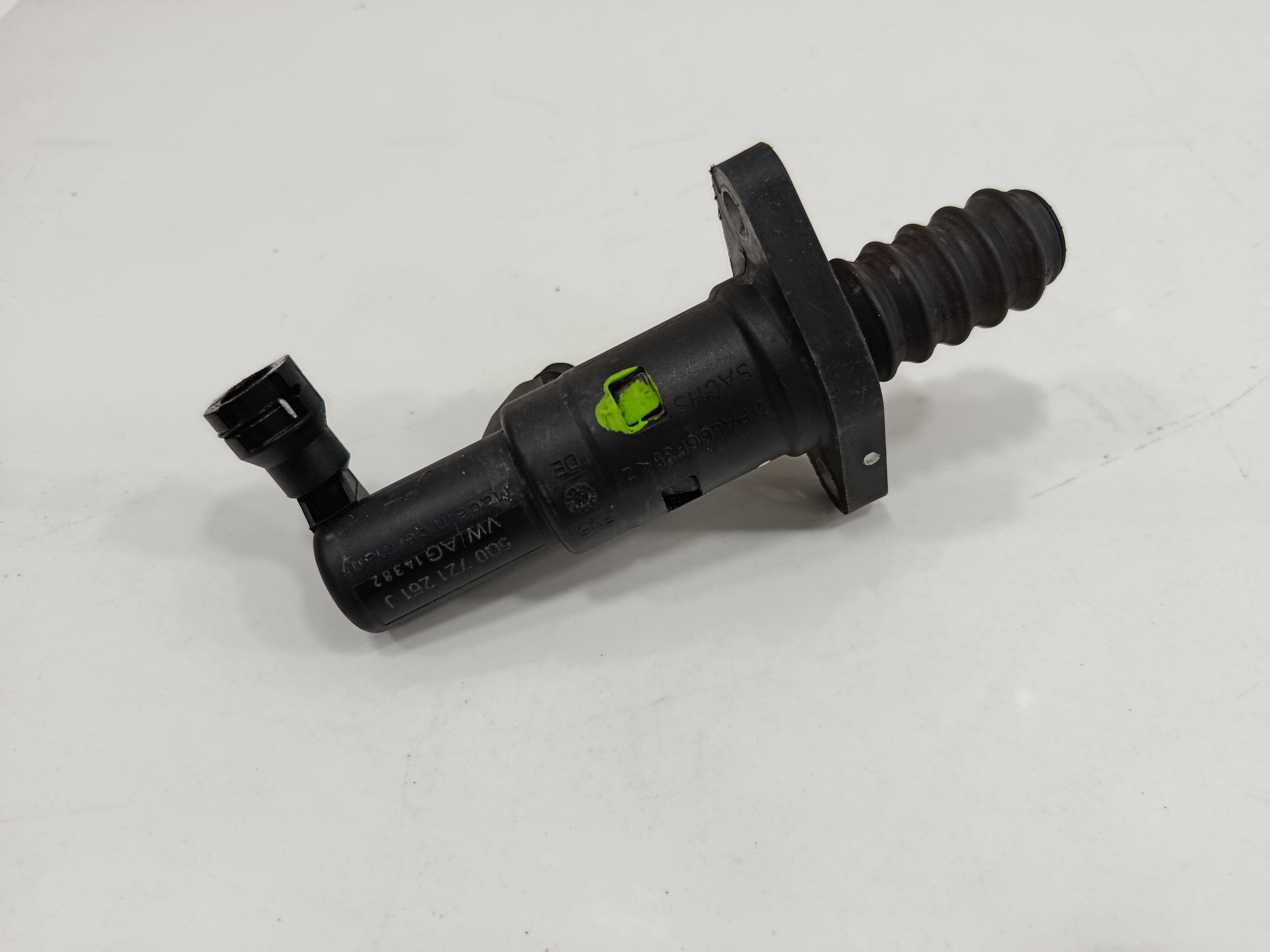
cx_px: 635
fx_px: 881
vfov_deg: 56.8
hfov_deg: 71.6
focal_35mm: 24
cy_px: 476
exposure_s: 1/100
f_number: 1.7
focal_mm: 5.24
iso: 891
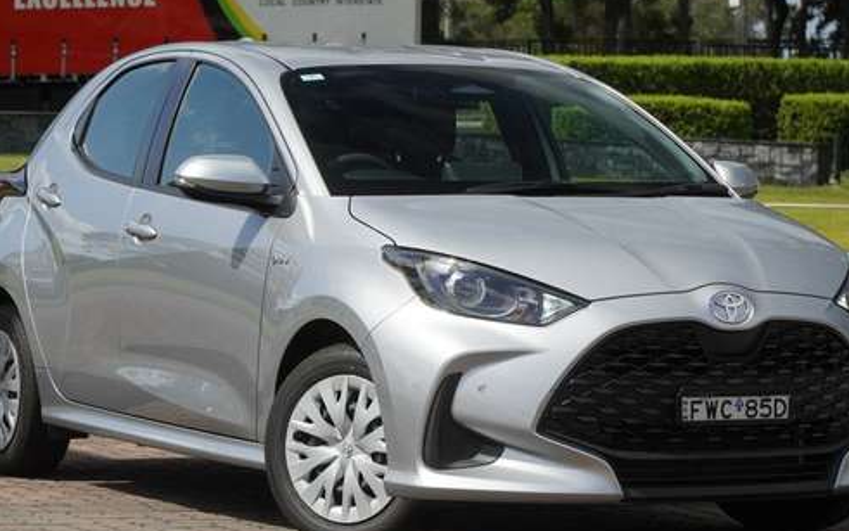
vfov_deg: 9.2
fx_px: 3286
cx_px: 432
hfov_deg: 14.7
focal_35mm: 142
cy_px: 266
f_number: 7.1
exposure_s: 1/2000
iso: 800
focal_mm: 76
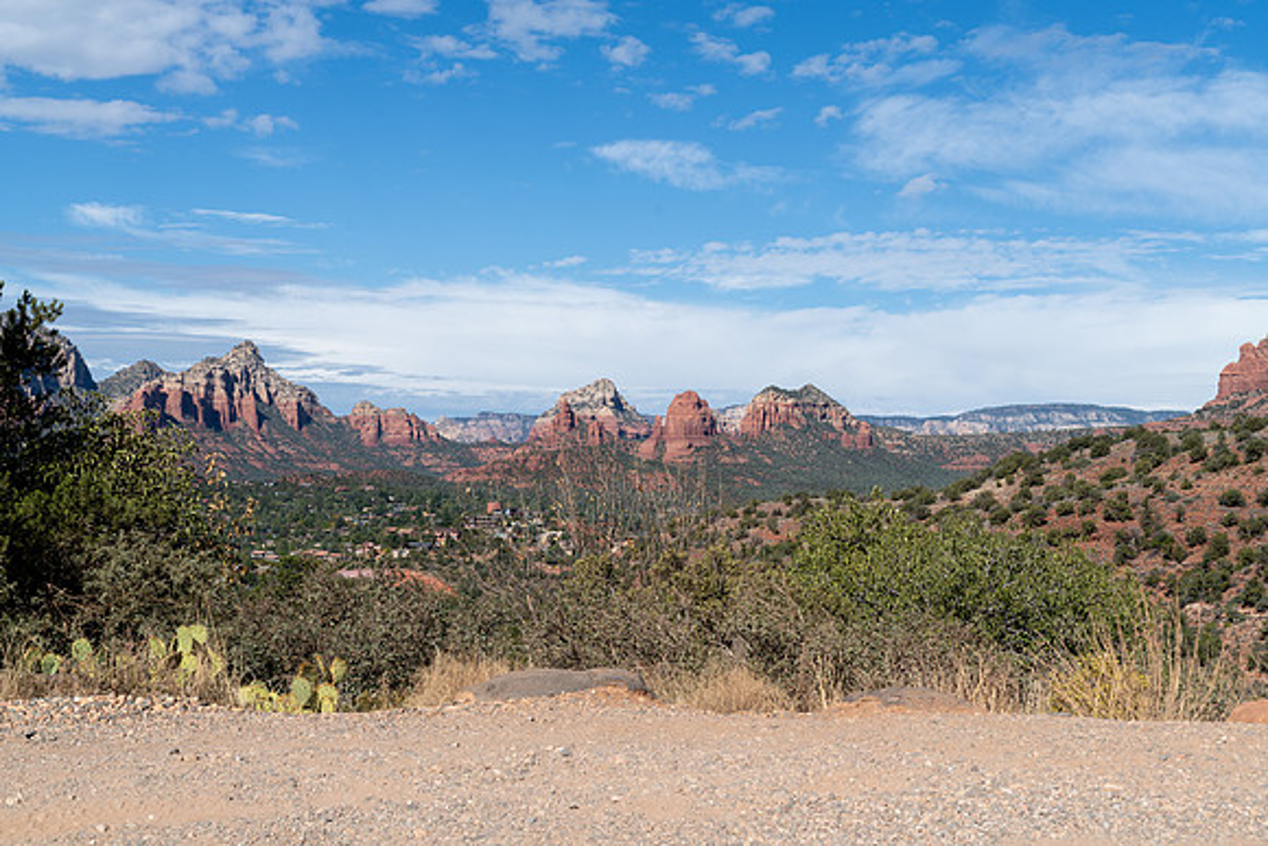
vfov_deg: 27.0
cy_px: 423
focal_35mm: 50
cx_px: 634
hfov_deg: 39.6
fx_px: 1761
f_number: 11
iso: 100
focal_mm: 50
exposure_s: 1/250
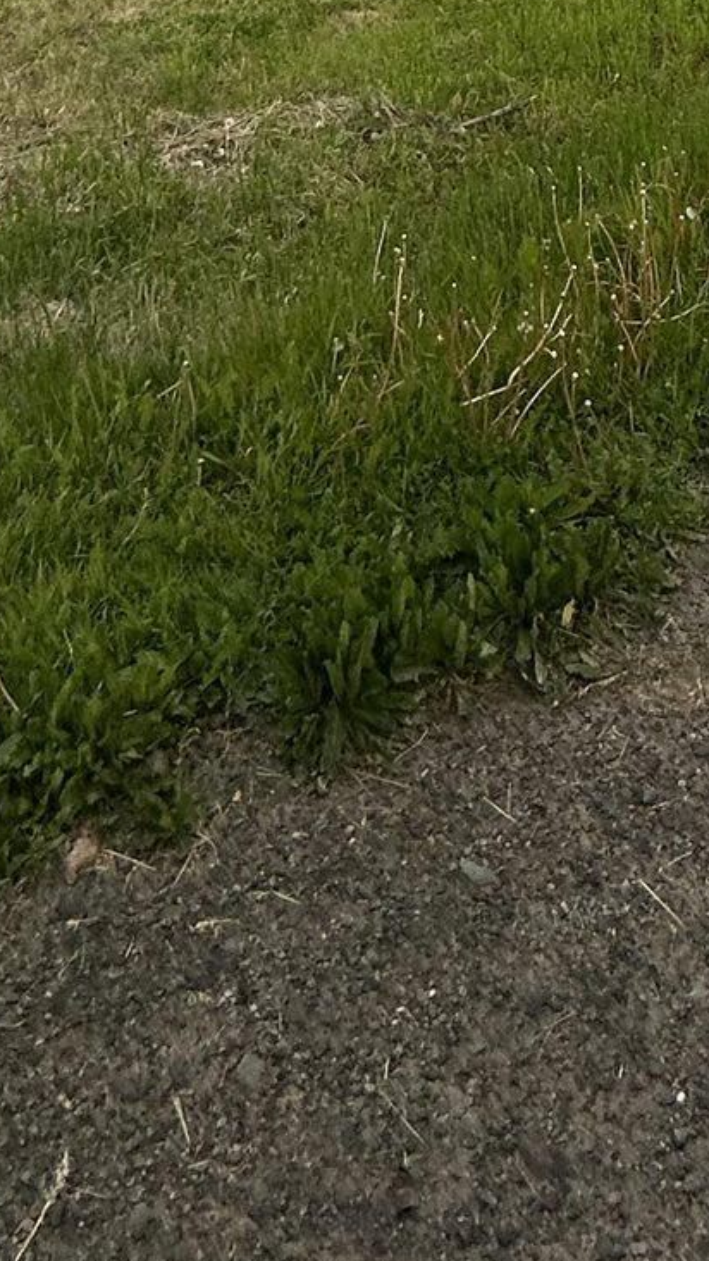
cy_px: -629
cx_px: 583
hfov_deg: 24.5
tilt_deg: +5.2
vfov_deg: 28.3
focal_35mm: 48
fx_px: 1604
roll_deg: -1.9
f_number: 2.2
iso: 40
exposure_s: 1/102
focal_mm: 2.22
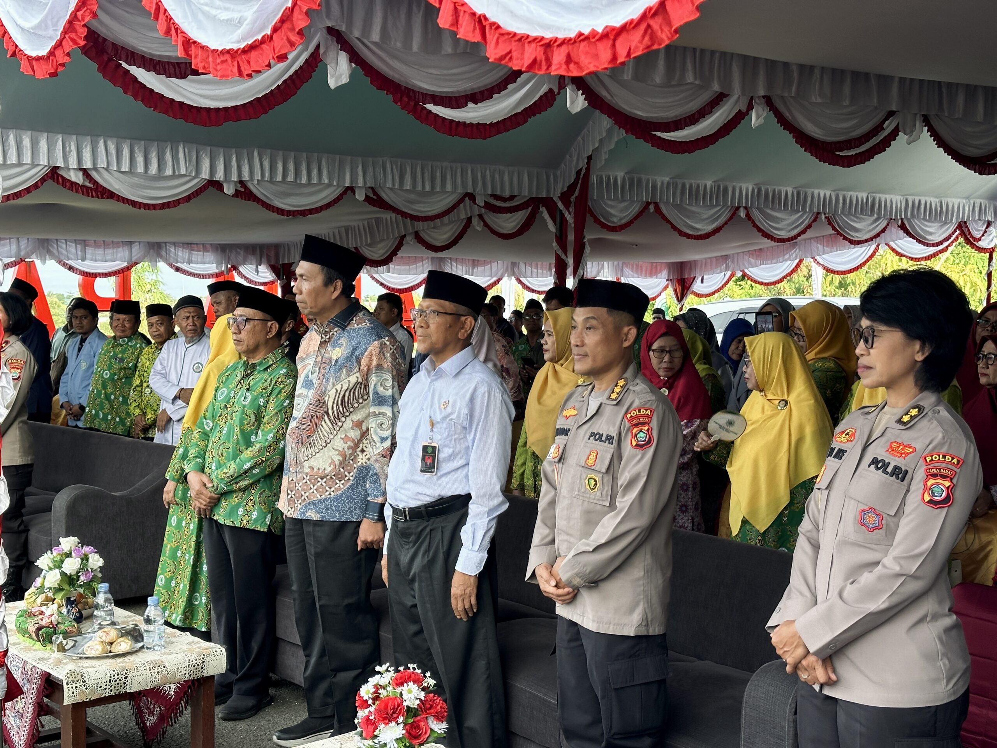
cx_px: 498
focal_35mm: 48
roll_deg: -1.9
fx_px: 1382
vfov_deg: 30.3
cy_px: 374
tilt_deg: -6.0
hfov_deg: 39.7
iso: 64
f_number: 1.78
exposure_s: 1/305
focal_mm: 6.86
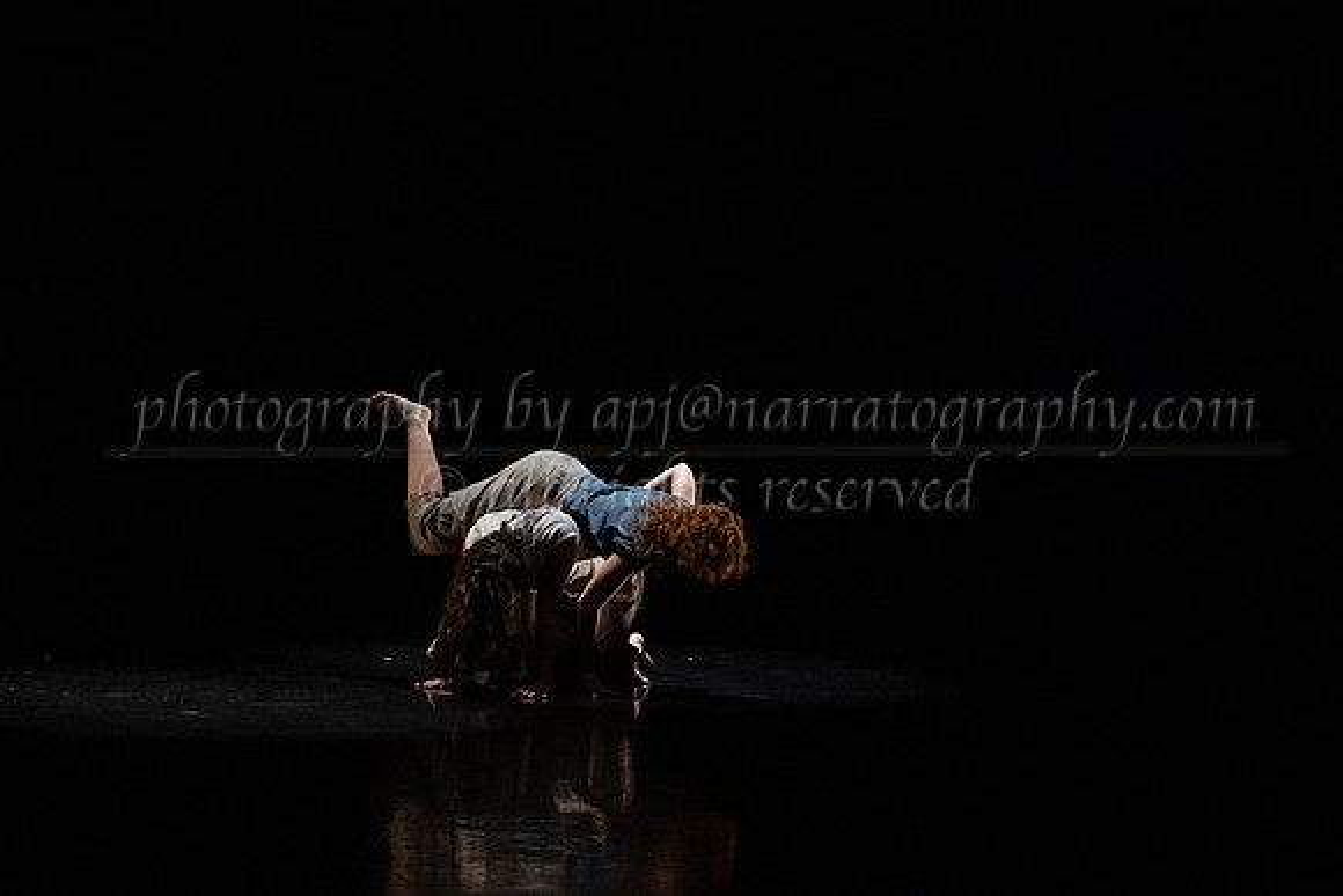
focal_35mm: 73
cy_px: 360
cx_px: 797
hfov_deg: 27.6
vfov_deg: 18.7
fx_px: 2725
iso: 4000
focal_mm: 61
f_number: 4
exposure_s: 1/400
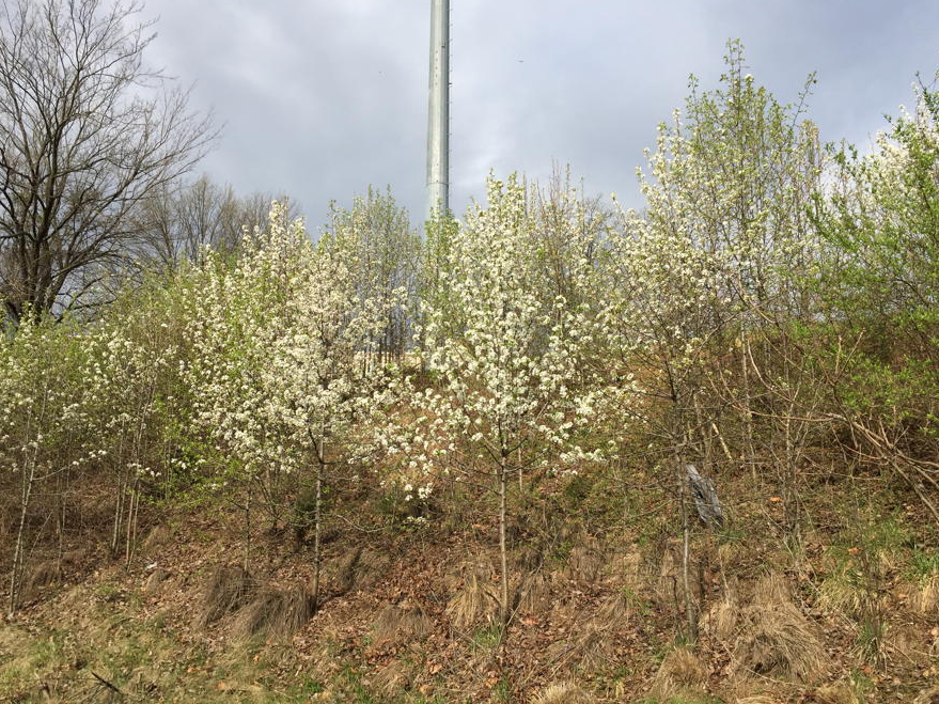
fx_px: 895
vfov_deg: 42.9
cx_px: 451
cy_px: 395
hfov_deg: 55.3
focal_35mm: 33
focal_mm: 4.15
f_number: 2.2
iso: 32
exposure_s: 1/1799
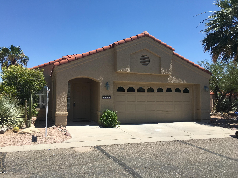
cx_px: 119
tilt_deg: +3.1
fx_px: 199
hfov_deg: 61.7
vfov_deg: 48.2
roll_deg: +0.2
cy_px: 89
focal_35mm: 29
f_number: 2.2
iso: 25
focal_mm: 4.15
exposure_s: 1/1451
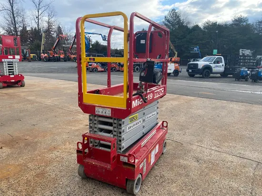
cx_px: 131
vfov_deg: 53.1
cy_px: 98
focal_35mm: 26
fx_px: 197
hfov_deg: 67.3
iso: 32
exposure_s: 1/816
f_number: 1.8
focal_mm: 4.25
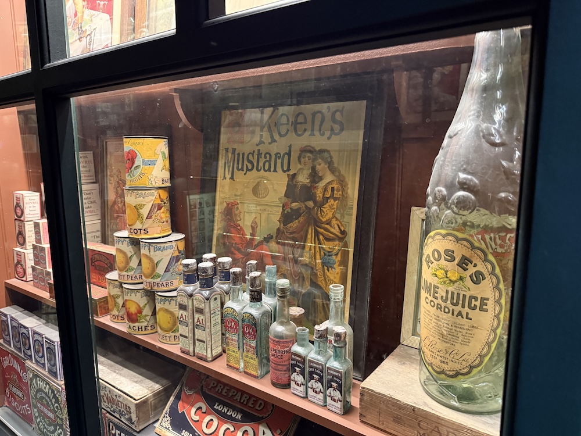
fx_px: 403
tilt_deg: -9.2
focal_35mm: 24
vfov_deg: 56.8
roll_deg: +0.1
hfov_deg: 71.6
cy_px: 218
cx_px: 290
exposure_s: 1/50
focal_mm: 6.76
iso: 800
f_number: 1.78
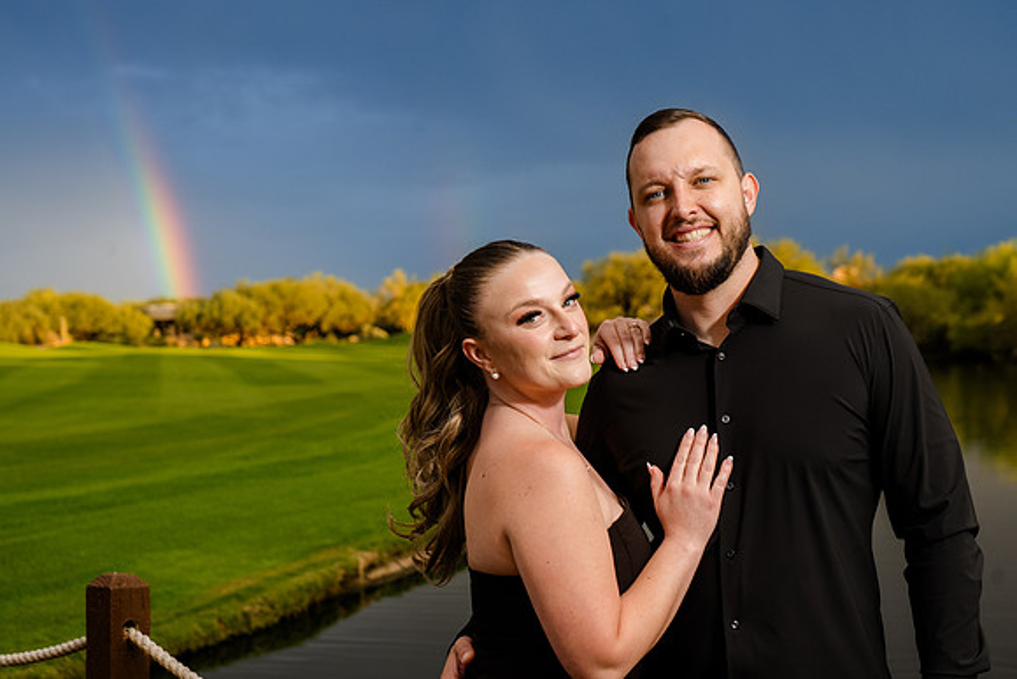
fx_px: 1554
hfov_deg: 36.2
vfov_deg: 24.6
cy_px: 340
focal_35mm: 55
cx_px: 508
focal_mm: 55
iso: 250
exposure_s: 1/250
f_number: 5.6
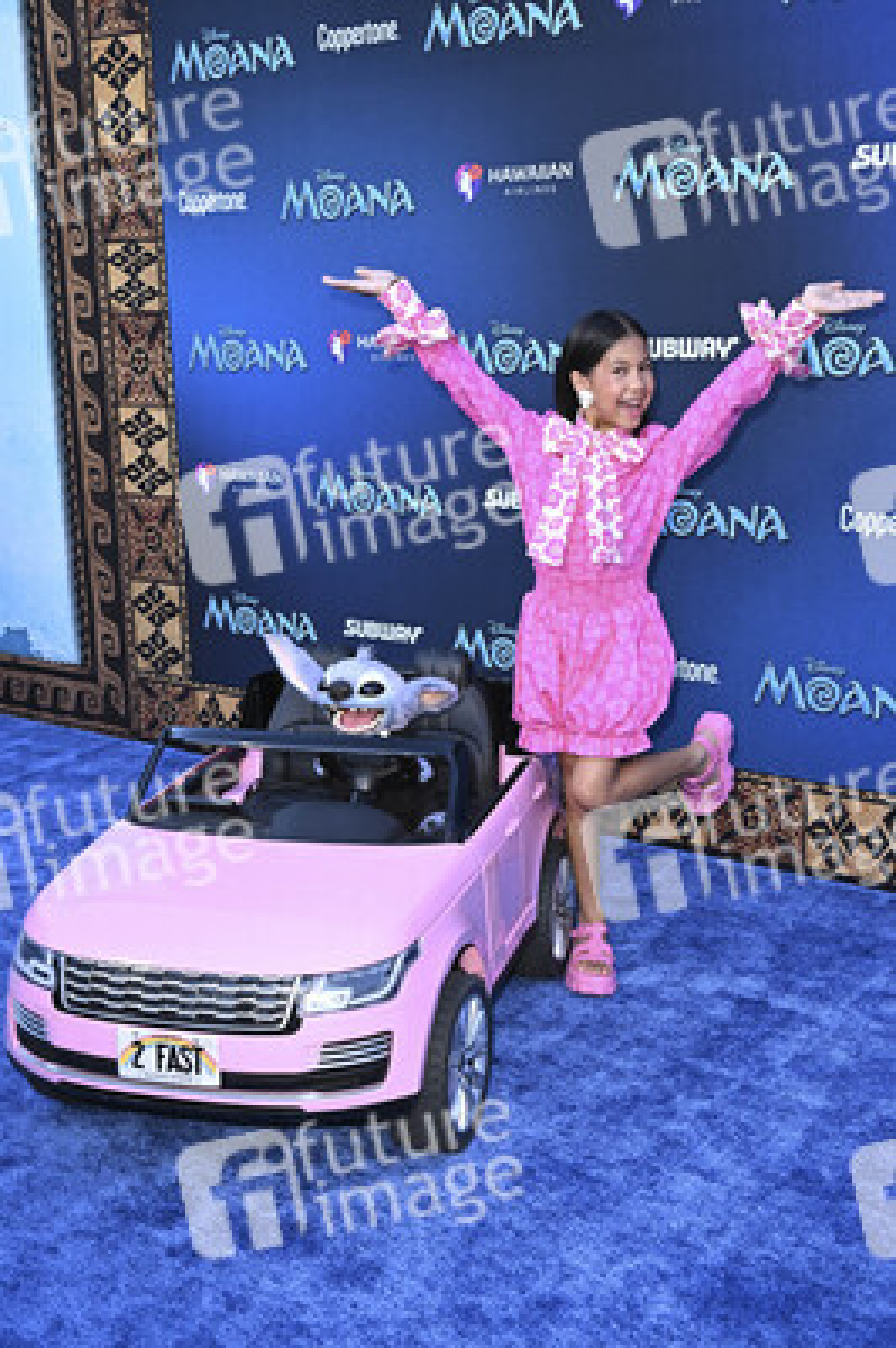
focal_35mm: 35
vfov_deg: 54.5
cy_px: 674
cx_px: 448
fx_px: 1309
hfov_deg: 37.8
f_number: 6.3
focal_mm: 35
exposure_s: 1/250
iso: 800
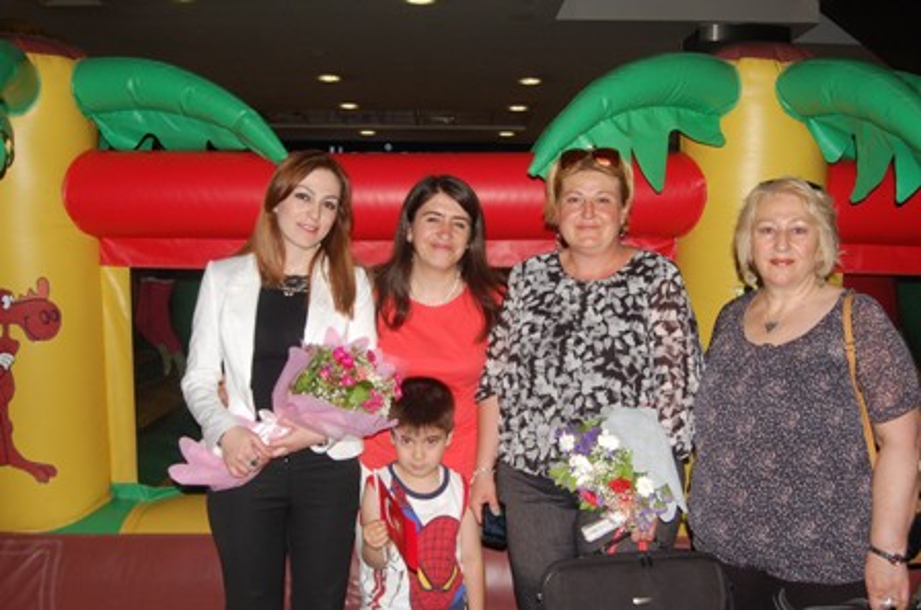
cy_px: 305
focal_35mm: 34
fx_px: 881
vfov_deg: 38.2
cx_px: 460
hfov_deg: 55.2
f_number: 7.1
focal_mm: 23
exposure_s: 1/160
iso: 400
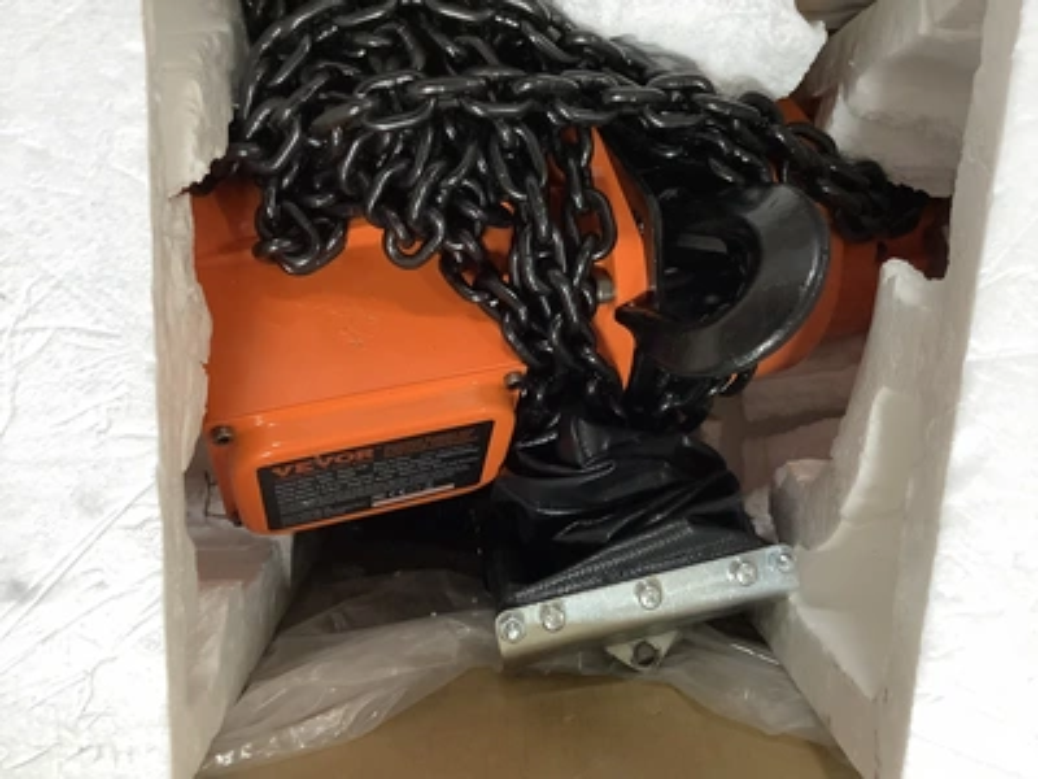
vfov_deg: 45.4
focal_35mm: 31
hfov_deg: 58.4
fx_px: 930
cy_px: 390
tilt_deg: -83.2
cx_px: 519
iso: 400
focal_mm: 3.3
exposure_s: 1/30
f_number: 2.4
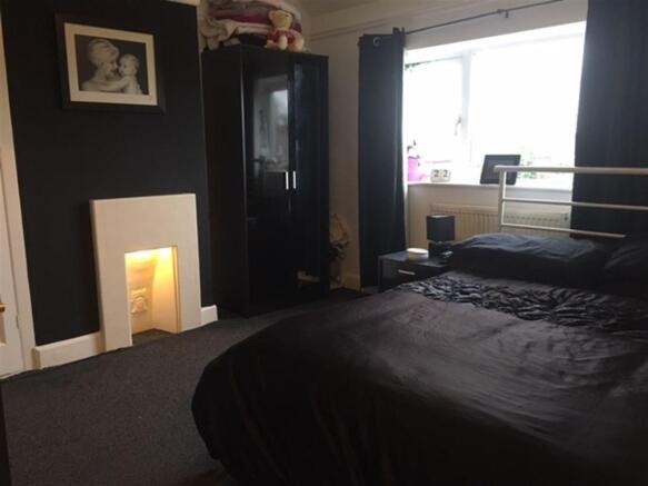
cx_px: 324
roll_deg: +0.9
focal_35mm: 29
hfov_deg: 61.7
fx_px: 543
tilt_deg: -9.8
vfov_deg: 48.2
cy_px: 243
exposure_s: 1/33
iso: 250
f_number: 2.2
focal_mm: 4.15
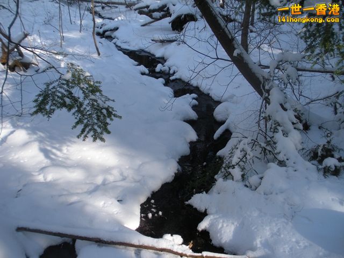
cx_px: 172
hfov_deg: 51.4
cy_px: 129
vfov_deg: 39.7
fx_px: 358
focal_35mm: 36
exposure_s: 1/133
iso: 64
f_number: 3.5
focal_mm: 6.3
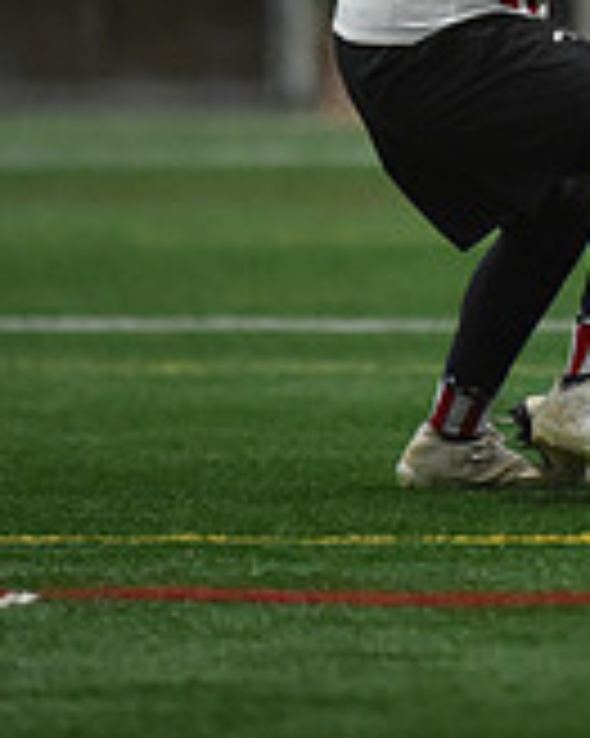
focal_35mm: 662
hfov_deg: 2.3
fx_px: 14463
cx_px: 865
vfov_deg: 2.9
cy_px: -119
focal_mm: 200
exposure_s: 1/640
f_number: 2.8
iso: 10000
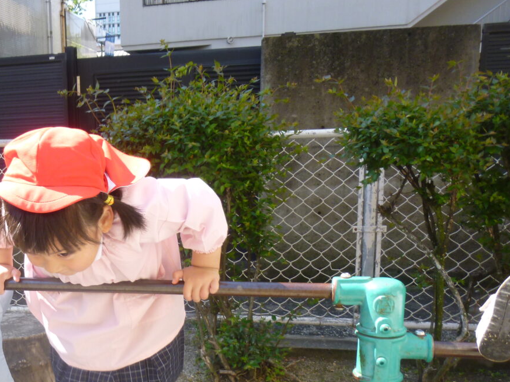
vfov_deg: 32.1
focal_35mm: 44
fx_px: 648
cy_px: 296
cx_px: 63
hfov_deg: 40.1
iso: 100
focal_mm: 4.5
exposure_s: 1/160
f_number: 3.1
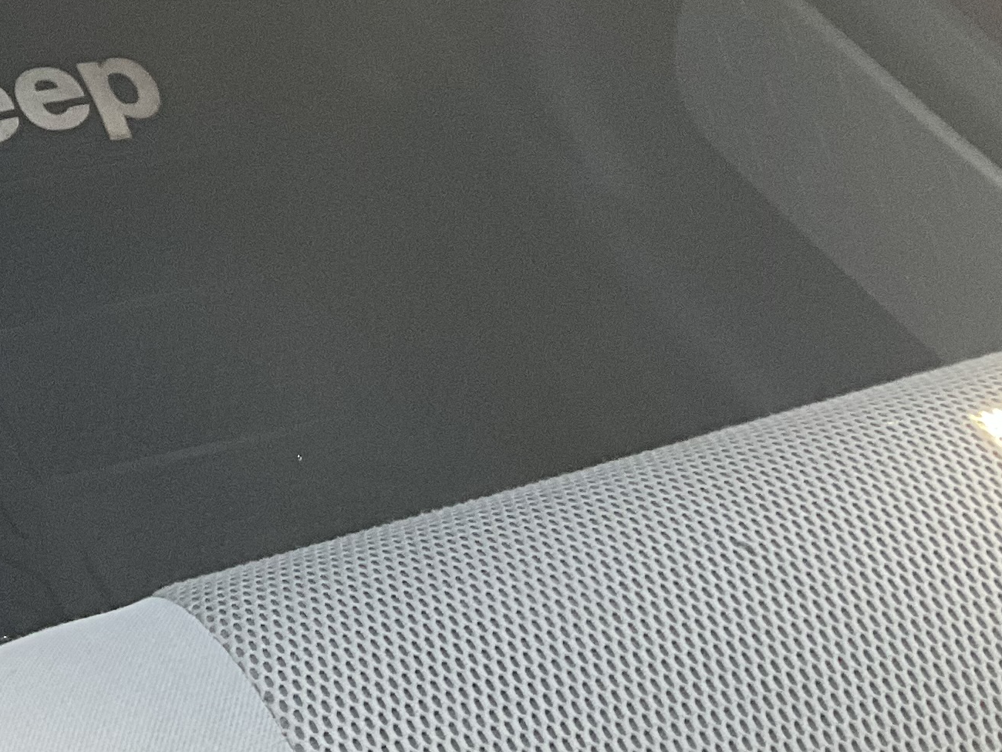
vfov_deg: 15.7
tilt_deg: -37.2
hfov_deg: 19.3
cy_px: -177
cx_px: -447
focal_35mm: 90
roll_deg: +1.5
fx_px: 2605
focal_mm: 3
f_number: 1.8
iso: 100
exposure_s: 1/60
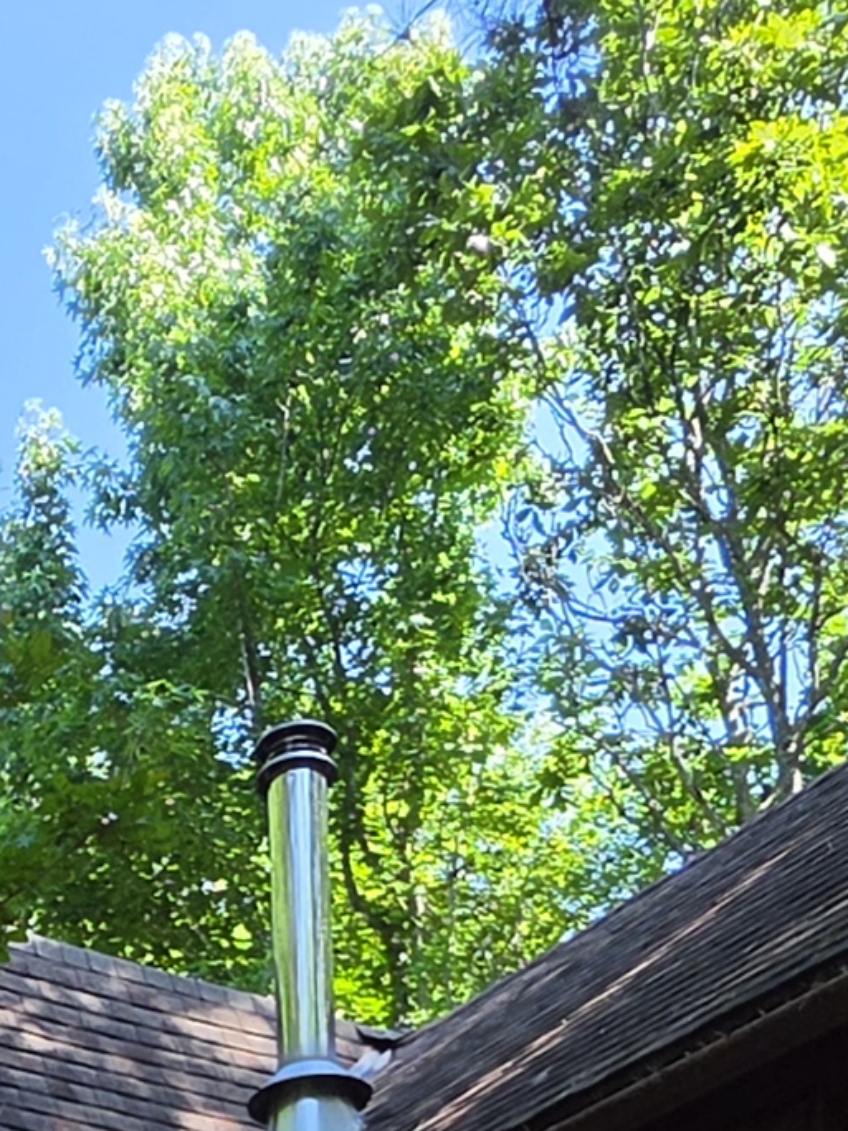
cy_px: 1830
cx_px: -339
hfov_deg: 17.8
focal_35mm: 76
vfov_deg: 20.7
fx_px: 2482
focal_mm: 2.2
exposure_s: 1/367
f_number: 1.9
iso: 32
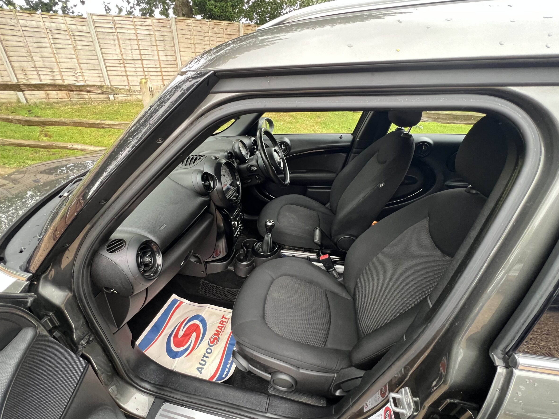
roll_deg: -0.8
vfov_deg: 85.6
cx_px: 272
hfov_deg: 102.0
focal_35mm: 14
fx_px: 226
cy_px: 218
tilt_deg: -29.0
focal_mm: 1.57
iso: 250
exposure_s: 1/63
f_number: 1.8
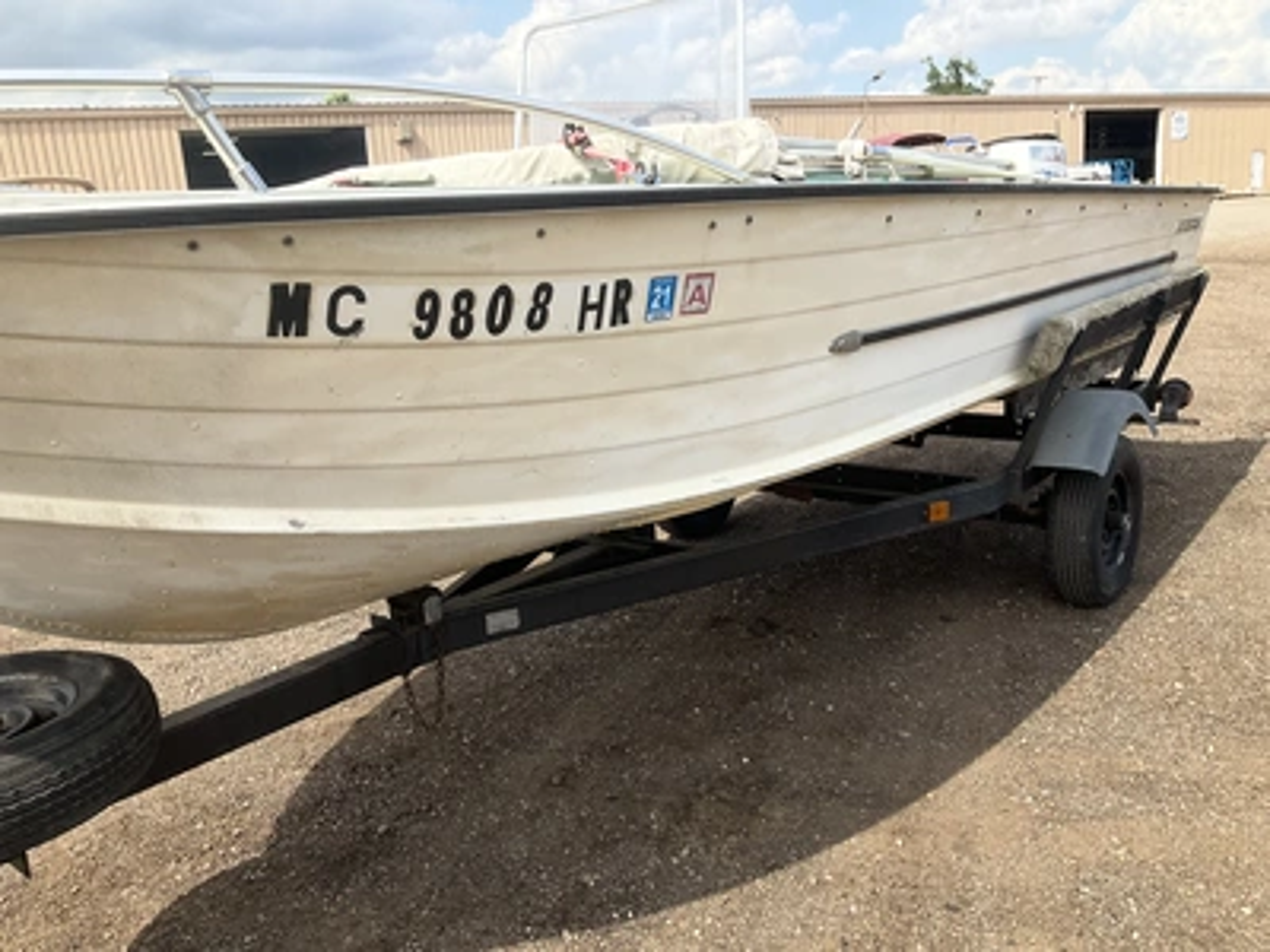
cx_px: 635
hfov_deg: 61.7
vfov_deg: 48.2
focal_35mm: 29
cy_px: 476
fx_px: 1064
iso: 25
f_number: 1.8
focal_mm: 3
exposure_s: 1/1035
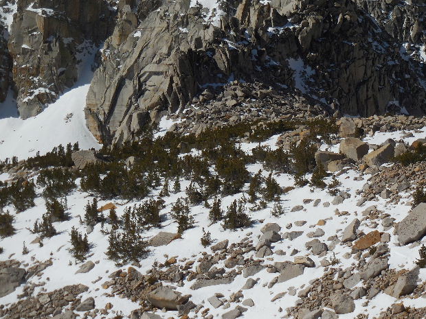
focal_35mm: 88
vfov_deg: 16.8
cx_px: 262
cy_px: 162
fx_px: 1083
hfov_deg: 22.2
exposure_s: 1/640
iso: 125
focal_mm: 12.6
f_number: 9.4
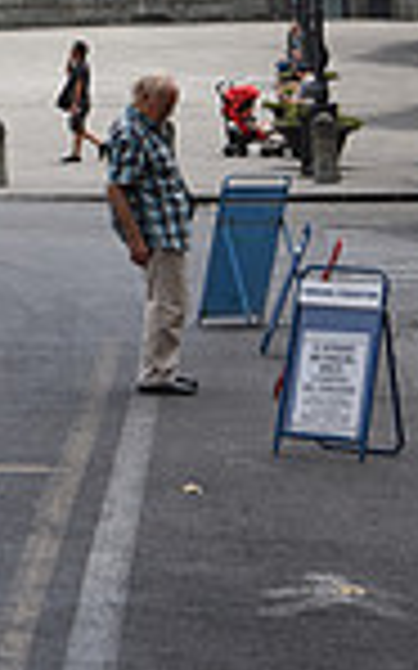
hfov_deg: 6.5
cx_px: -584
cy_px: -178
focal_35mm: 191
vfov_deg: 10.7
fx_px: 3485
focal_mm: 48
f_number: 8
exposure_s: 1/200
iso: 64
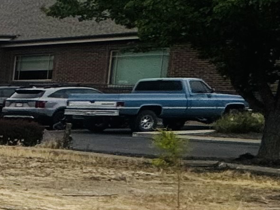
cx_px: -633
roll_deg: -1.9
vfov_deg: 15.3
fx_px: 777
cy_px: 178
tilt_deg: -2.8
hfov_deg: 10.4
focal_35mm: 96
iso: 50
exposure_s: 1/2415
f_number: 2.2
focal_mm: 2.22
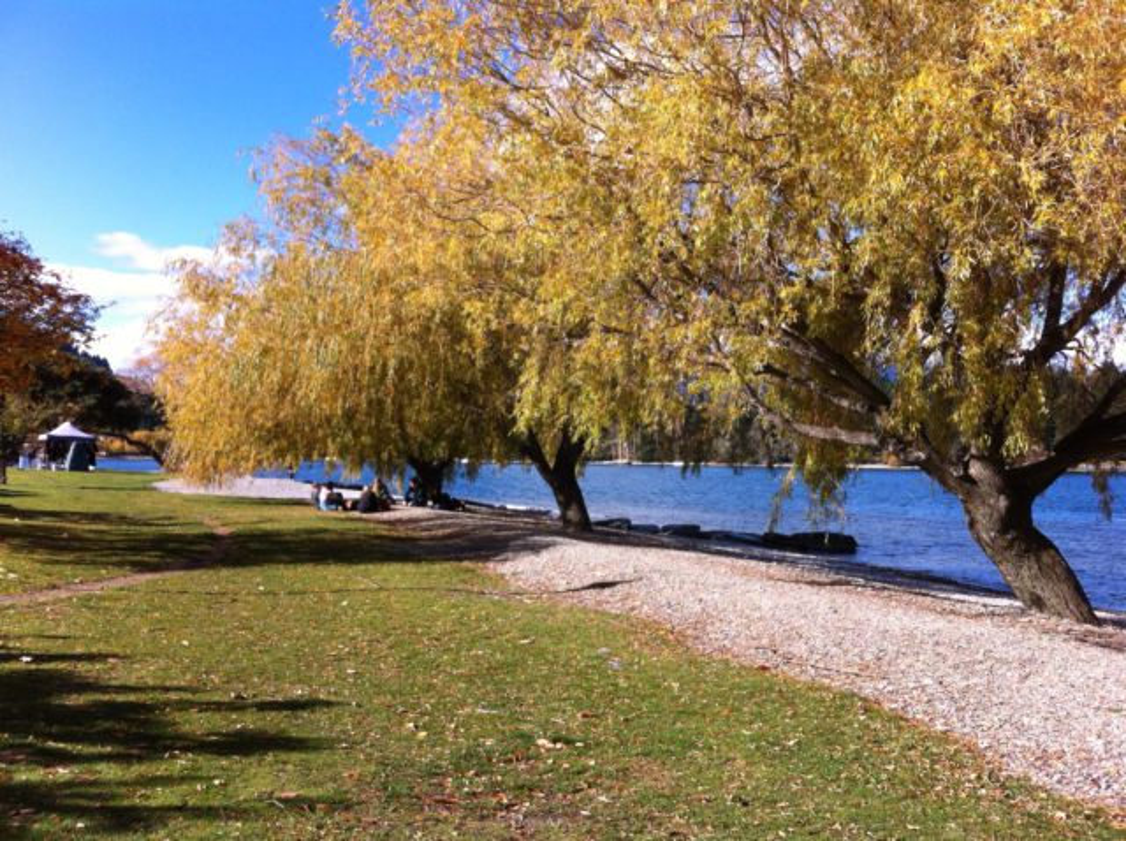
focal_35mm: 35
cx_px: 563
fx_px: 1137
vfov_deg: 40.6
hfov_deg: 52.7
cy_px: 420
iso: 80
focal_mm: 3.85
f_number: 2.8
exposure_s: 1/686
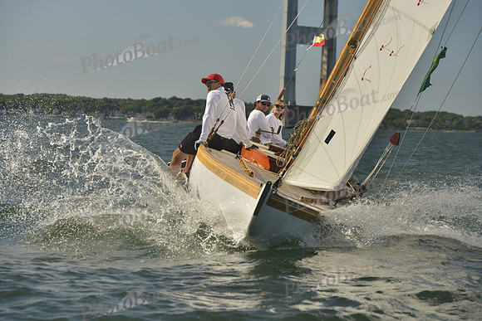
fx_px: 1634
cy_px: 160
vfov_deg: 11.2
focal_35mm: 122
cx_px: 241
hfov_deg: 16.8
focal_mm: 122
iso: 400
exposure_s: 1/1250
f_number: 7.1
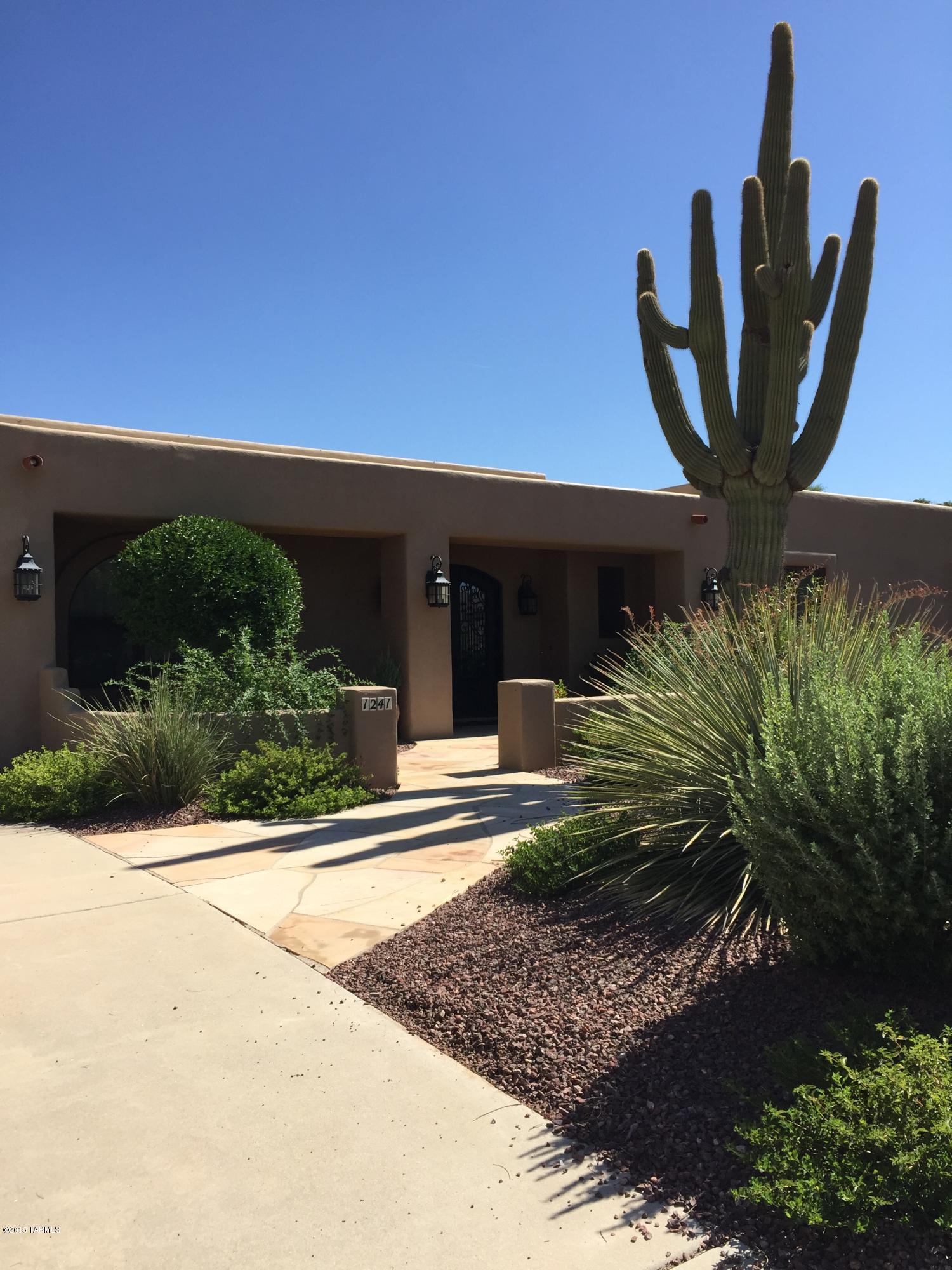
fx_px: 1063
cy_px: 635
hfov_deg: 48.2
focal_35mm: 29
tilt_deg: +2.2
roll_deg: +1.7
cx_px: 476
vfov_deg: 61.7
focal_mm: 4.15
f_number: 2.2
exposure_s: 1/1647
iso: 32
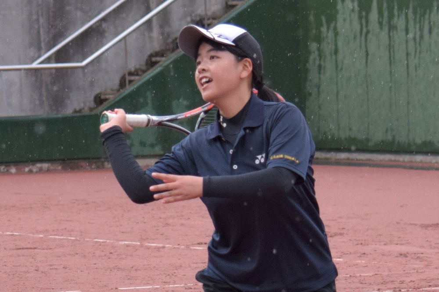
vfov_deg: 12.7
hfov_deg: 18.9
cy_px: 146
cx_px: 220
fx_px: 1316
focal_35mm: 108
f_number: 4.5
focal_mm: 72
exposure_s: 1/1000
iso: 1250
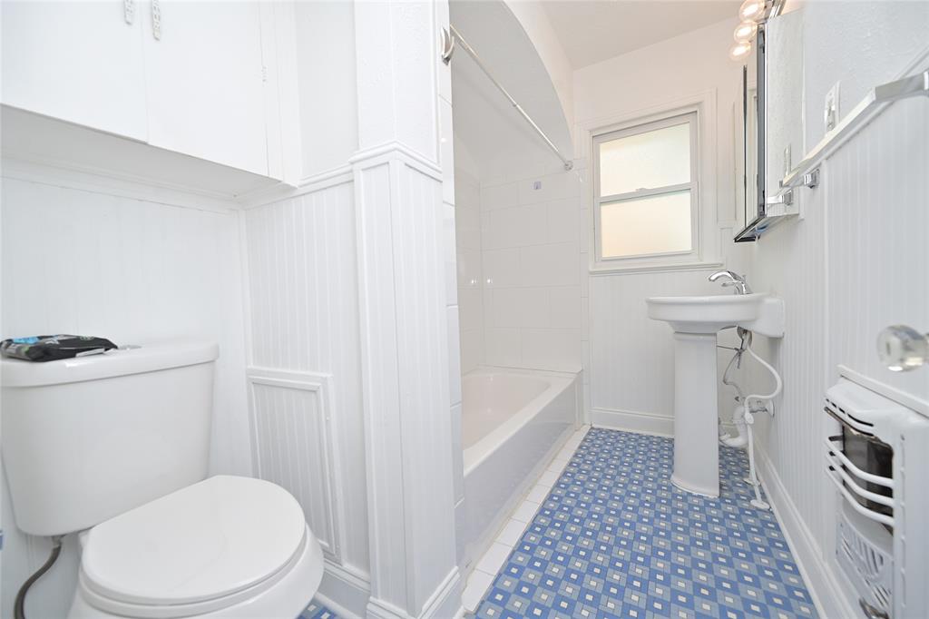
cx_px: 464
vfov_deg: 81.2
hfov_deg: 104.3
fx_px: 361
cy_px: 310
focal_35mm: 14
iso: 200
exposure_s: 1/125
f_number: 5.6
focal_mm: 14
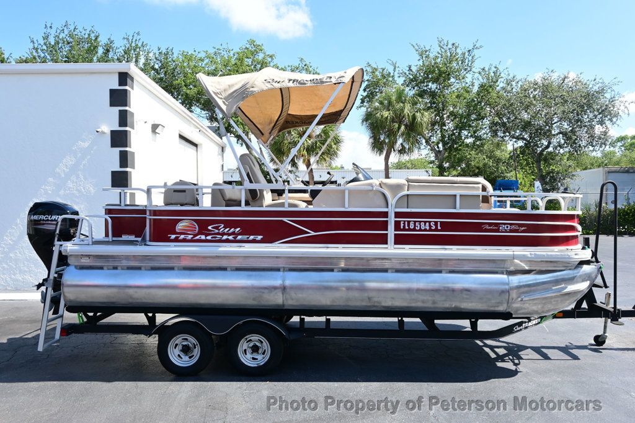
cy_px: 212
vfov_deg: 49.1
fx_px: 463
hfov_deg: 68.9
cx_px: 318
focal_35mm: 26
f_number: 6.3
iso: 100
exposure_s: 1/160
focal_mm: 17.5
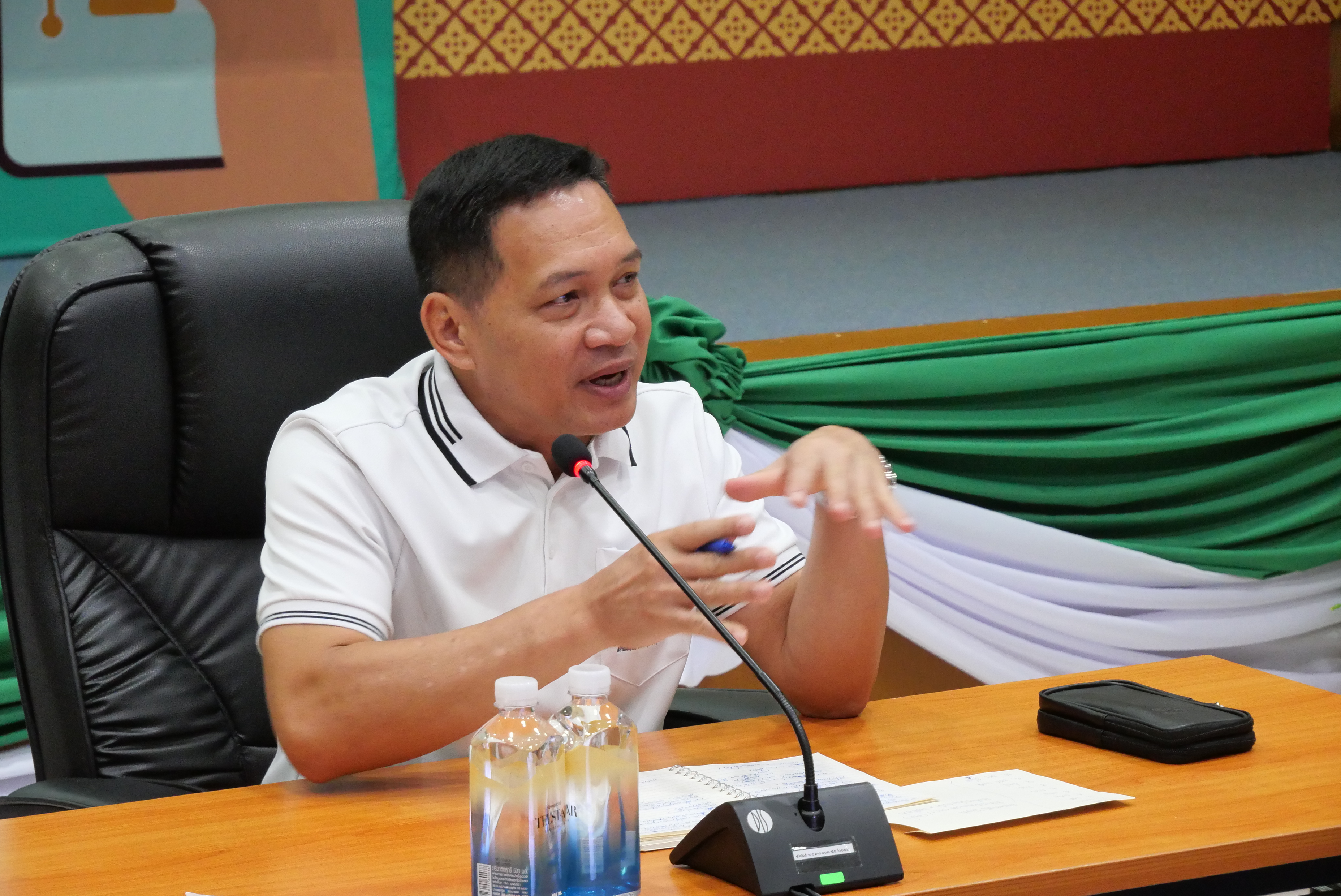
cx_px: 670
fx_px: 4622
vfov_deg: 11.1
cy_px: 448
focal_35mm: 124
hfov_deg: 16.5
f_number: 5.6
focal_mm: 60
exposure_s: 1/100
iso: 3200
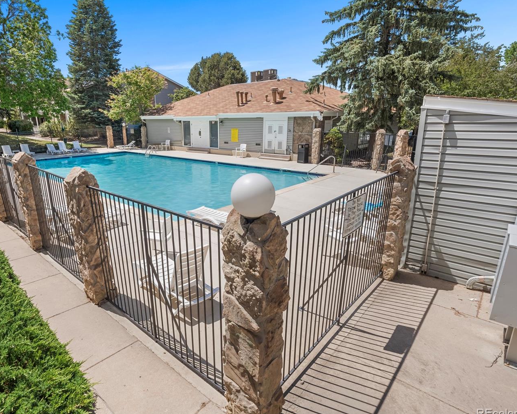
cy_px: 206
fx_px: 315
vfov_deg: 66.6
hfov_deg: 78.2
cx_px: 218
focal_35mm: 21
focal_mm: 17.5
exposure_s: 1/640
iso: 160
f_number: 8
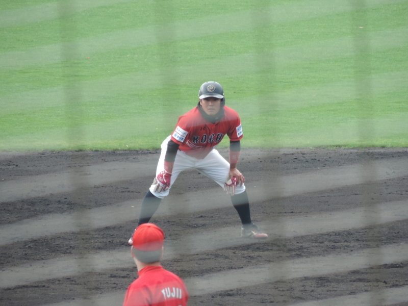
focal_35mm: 750
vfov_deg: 2.0
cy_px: 153
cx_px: 204
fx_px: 8840
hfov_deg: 2.6
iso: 400
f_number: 5.1
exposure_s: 1/200
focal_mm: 133.7
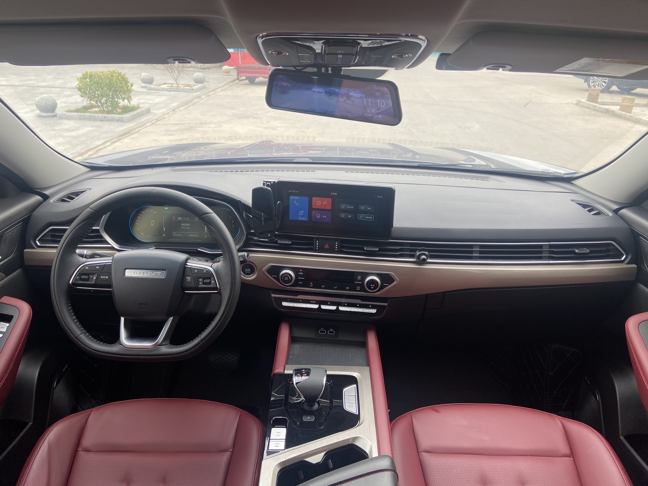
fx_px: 487
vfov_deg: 53.1
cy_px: 243
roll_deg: -2.2
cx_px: 324
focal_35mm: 26
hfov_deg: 67.3
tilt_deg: -25.6
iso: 32
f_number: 1.8
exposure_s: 1/135
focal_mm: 4.25
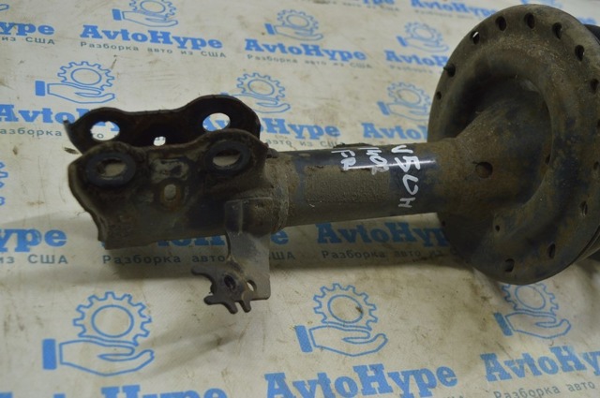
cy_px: 199
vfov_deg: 29.8
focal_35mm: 45
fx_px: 749
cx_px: 300
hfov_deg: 43.7
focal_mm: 30
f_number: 5.6
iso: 400
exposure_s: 1/40
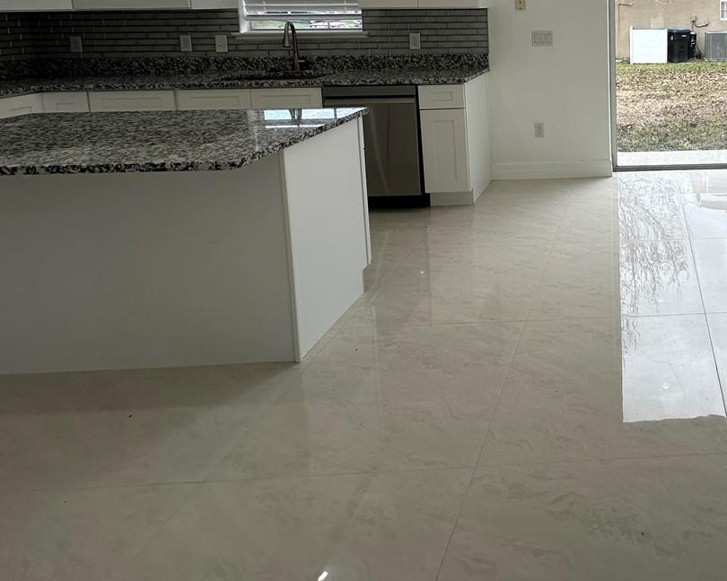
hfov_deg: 54.4
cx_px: 675
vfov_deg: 47.9
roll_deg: +0.3
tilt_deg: -6.1
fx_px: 581
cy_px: 61
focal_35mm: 27
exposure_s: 1/164
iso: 40
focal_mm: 2.22
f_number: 2.2
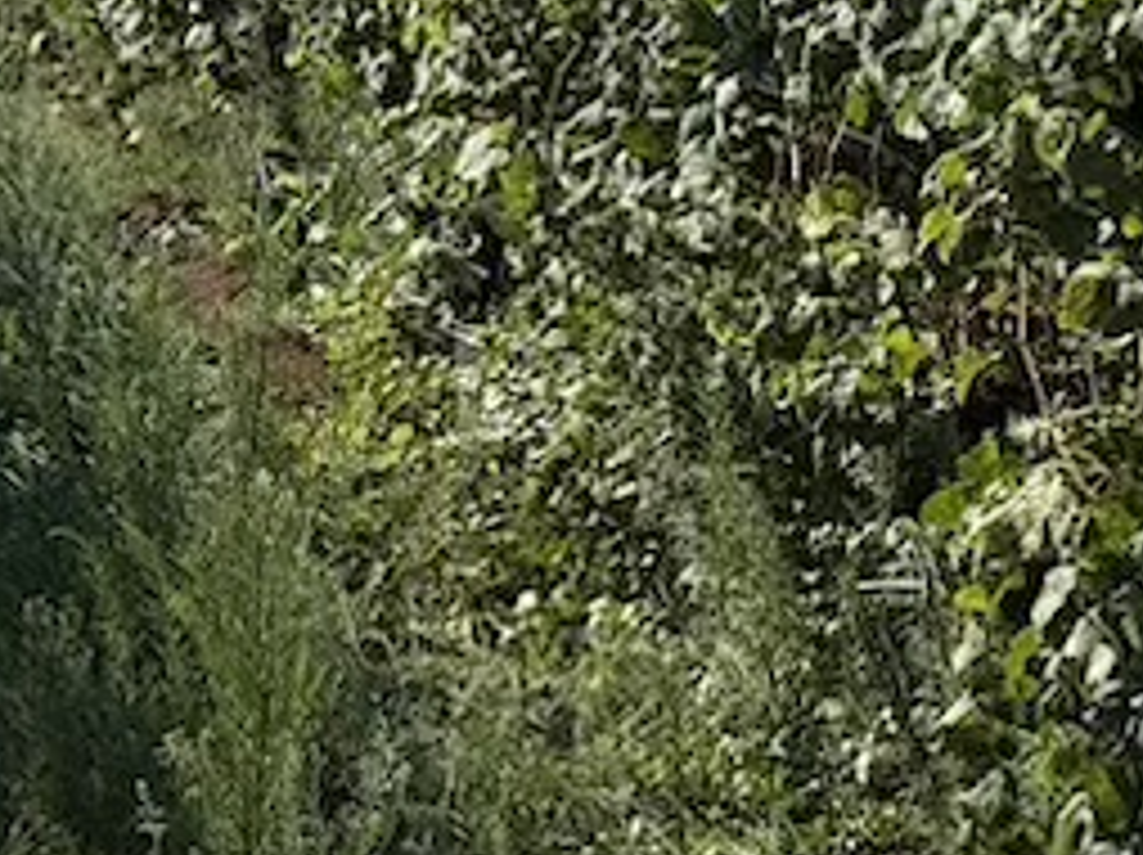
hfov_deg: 10.5
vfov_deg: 7.6
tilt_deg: -4.8
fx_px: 6235
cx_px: 274
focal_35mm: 189
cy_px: -742
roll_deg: -0.4
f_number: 1.78
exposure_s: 1/9901
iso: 80
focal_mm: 6.76
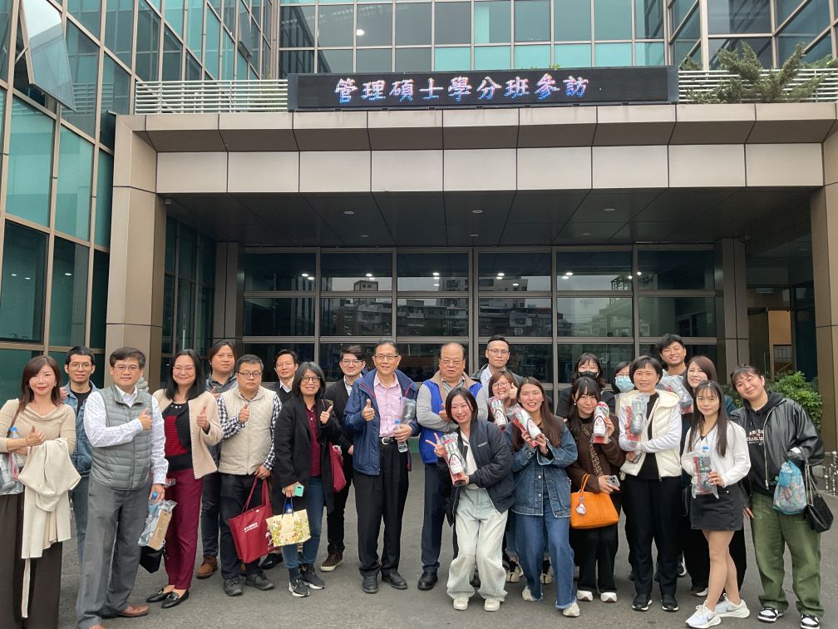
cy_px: 314
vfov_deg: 48.2
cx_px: 419
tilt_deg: +4.1
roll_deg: +0.9
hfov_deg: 61.7
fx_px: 702
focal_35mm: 29
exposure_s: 1/60
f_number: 1.8
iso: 80
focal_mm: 3
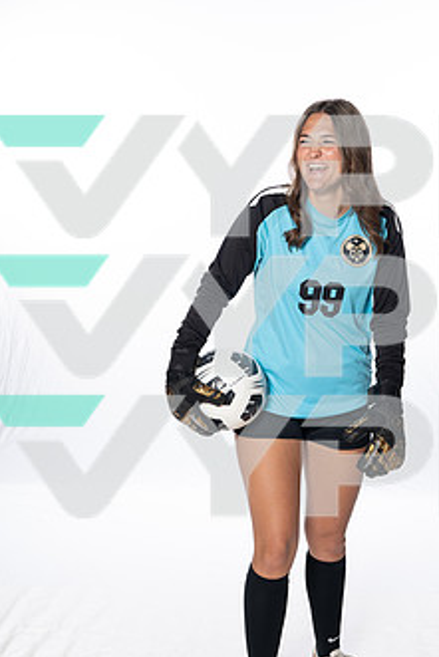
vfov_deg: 29.6
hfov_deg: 20.0
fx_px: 1242
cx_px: 282
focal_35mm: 68
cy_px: 318
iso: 800
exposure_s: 1/250
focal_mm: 50
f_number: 8
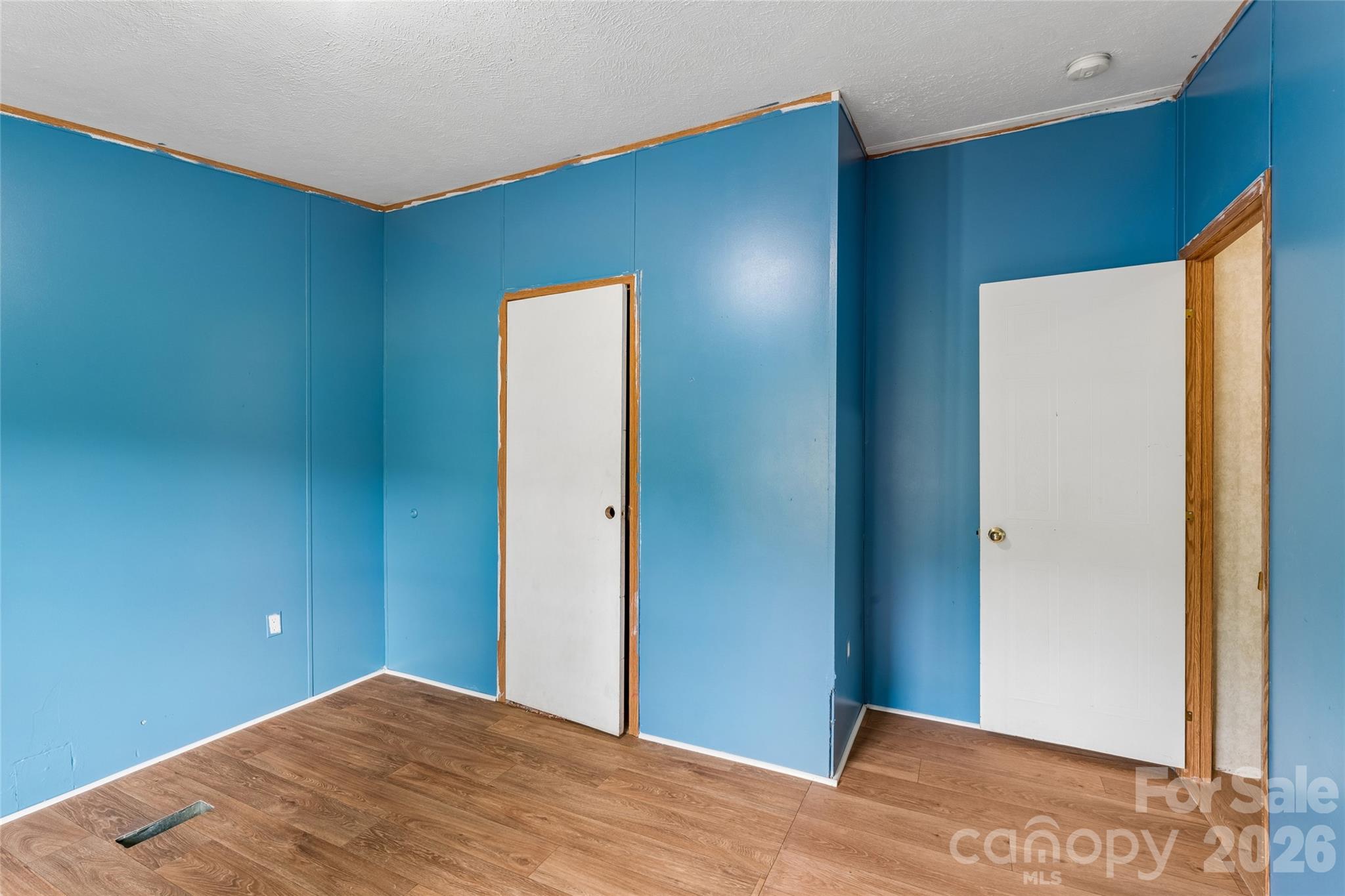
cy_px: 448
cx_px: 672
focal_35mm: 16
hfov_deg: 96.0
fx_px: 605
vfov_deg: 73.1
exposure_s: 1/2.5
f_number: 13
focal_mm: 16.2
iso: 400
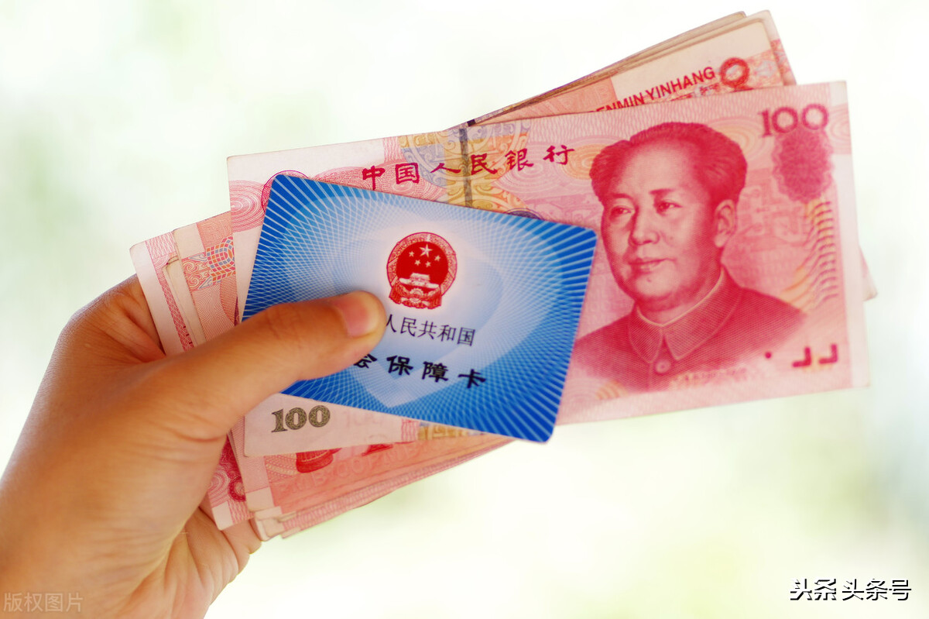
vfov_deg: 9.1
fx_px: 3869
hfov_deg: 13.7
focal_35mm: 150
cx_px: 464
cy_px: 310
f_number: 2.8
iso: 160
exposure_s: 1/250
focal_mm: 100
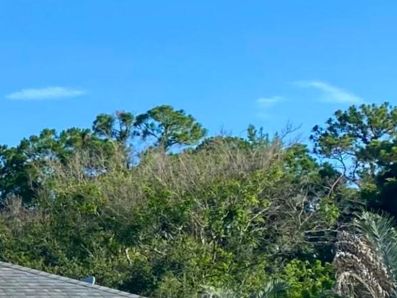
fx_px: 1456
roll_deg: +1.1
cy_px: 237
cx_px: -386
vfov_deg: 11.6
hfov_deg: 13.4
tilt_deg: +5.8
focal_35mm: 127
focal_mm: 4.25
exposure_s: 1/1543
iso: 32
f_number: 1.8
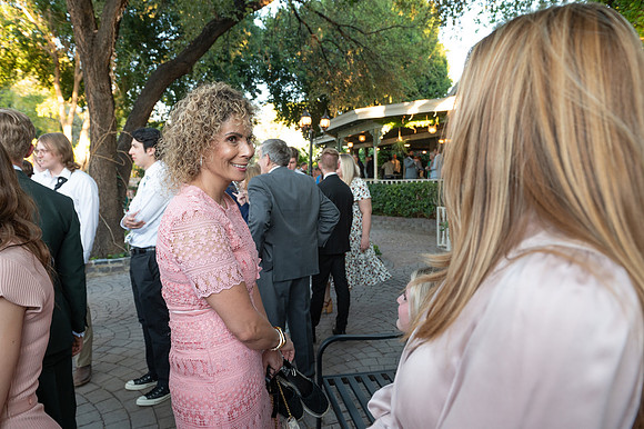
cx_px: 322
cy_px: 214
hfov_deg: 73.8
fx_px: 429
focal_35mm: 24
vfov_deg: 53.1
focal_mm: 24
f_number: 4.5
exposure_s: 1/125
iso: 1250
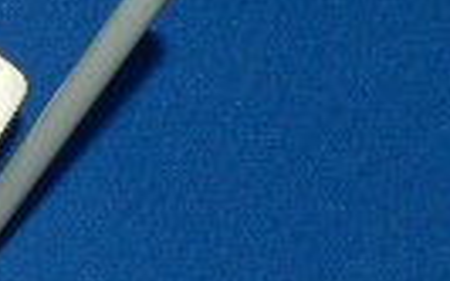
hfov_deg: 10.3
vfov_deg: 7.1
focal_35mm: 184
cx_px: -518
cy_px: 345
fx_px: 2256
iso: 100
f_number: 2.8
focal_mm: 6
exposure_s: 1/60
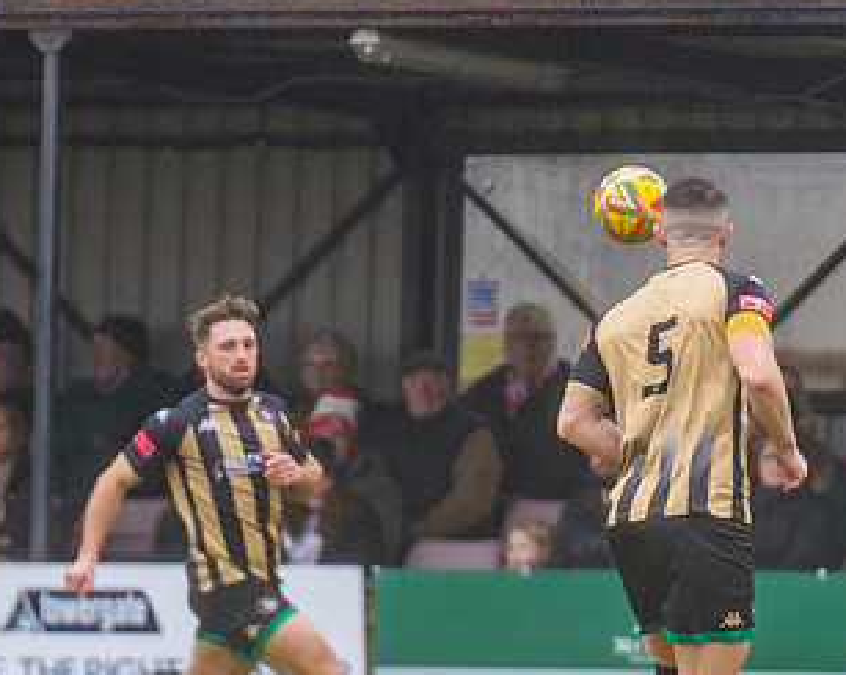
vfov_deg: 1.6
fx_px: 23889
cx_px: 907
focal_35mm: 955
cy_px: 569
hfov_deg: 2.0
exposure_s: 1/1600
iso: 1250
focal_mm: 330
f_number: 4
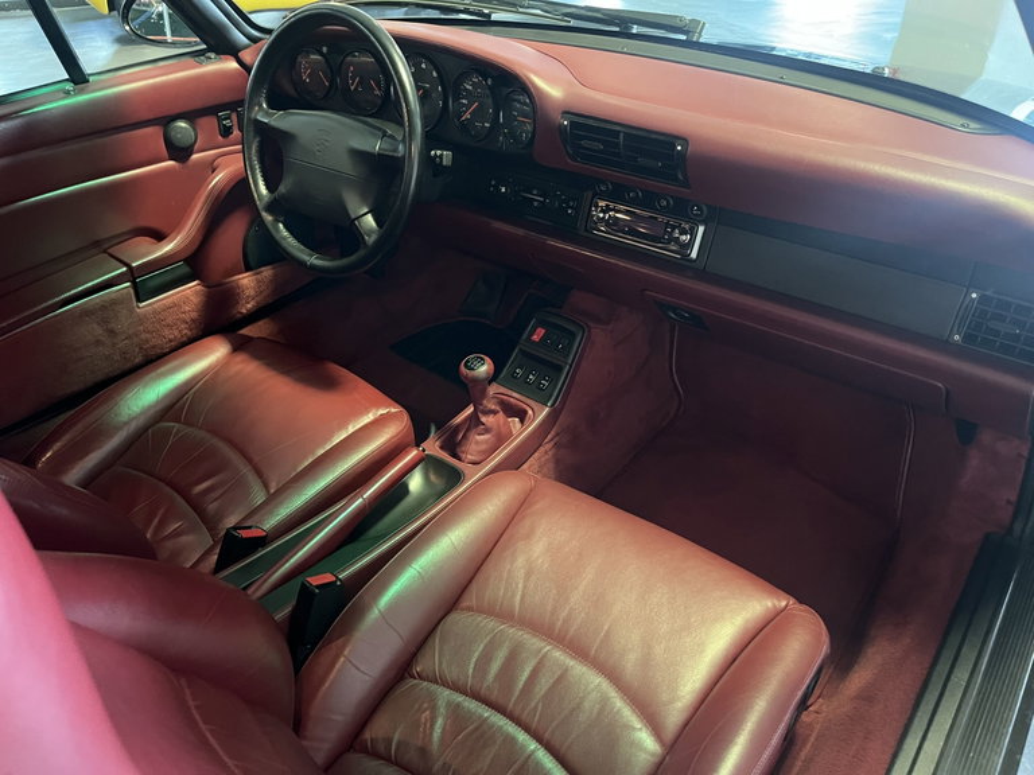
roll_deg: +1.3
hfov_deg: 67.3
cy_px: 388
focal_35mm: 26
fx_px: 777
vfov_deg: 53.1
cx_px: 517
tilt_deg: -33.5
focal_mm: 5.1
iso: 640
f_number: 1.6
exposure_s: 1/25
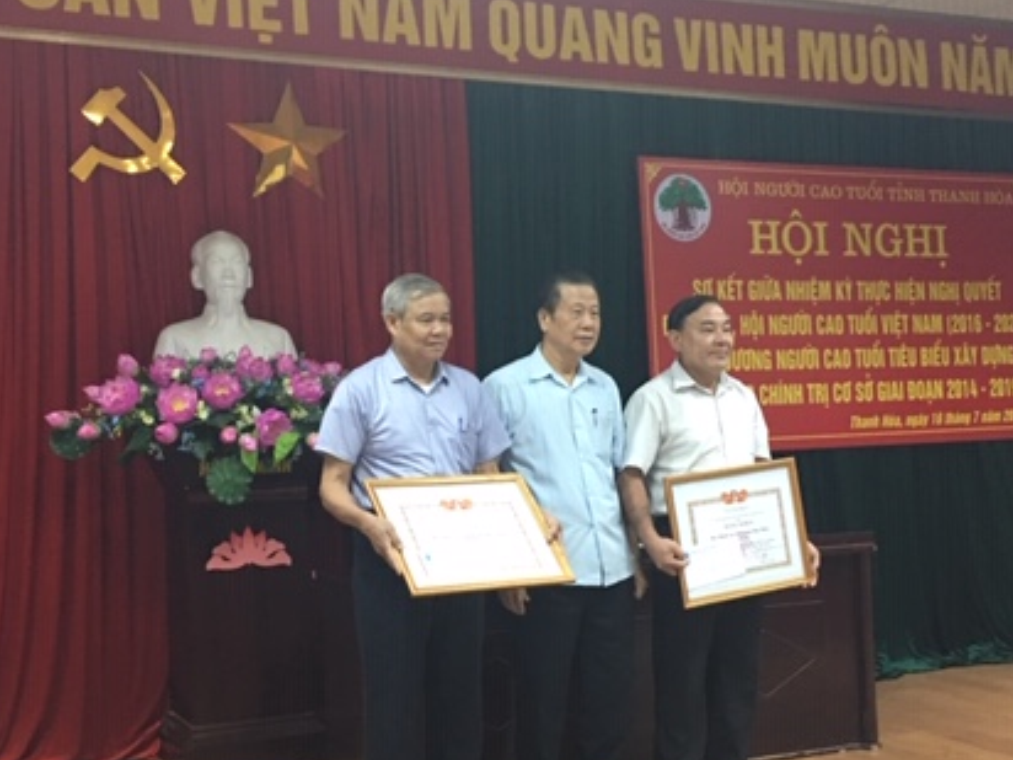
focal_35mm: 45
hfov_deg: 42.1
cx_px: 472
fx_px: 1317
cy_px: 438
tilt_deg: +0.3
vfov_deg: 32.1
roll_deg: +1.7
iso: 80
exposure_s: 1/10
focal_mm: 4.15
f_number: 2.2
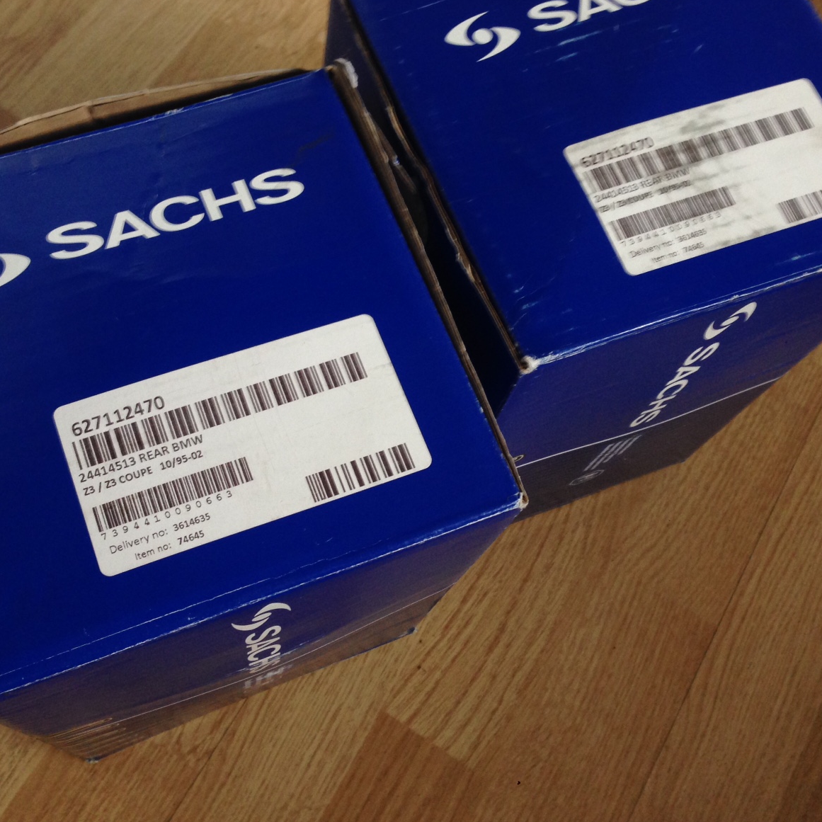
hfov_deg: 40.9
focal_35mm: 41
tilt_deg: -66.9
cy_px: 393
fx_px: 1101
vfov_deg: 40.9
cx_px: 362
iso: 100
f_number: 2.4
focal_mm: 4.12
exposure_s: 1/20
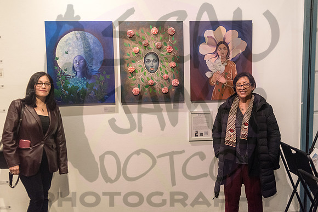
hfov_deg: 51.6
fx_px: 329
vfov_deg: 35.8
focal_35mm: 37
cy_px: 107
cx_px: 166
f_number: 2.2
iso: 3200
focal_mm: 35
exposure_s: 1/1000
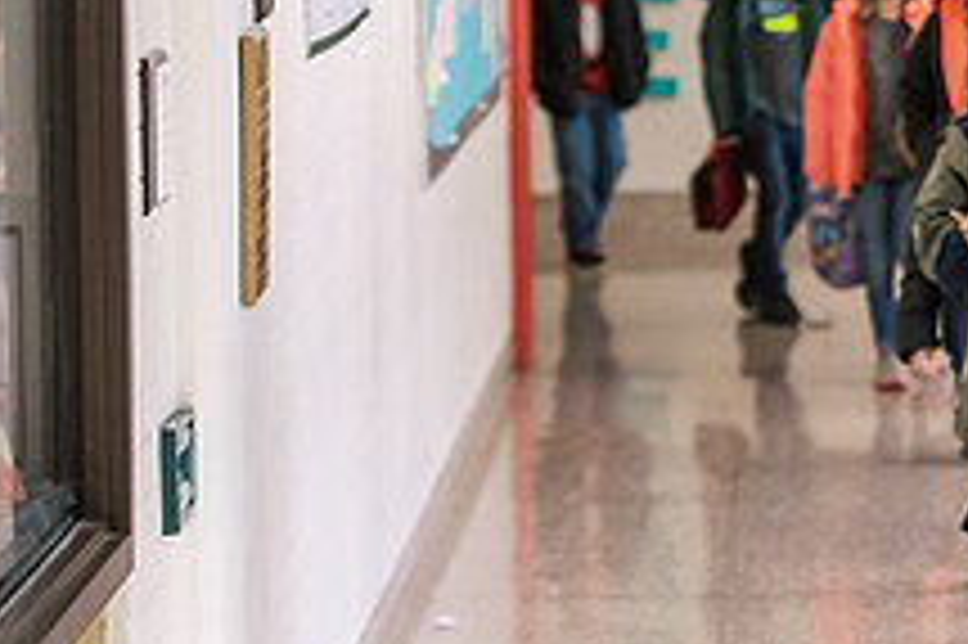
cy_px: 209
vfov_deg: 5.1
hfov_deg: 7.6
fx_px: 7254
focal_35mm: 270
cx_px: 1220
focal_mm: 100
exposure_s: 1/400
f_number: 3.5
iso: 1000
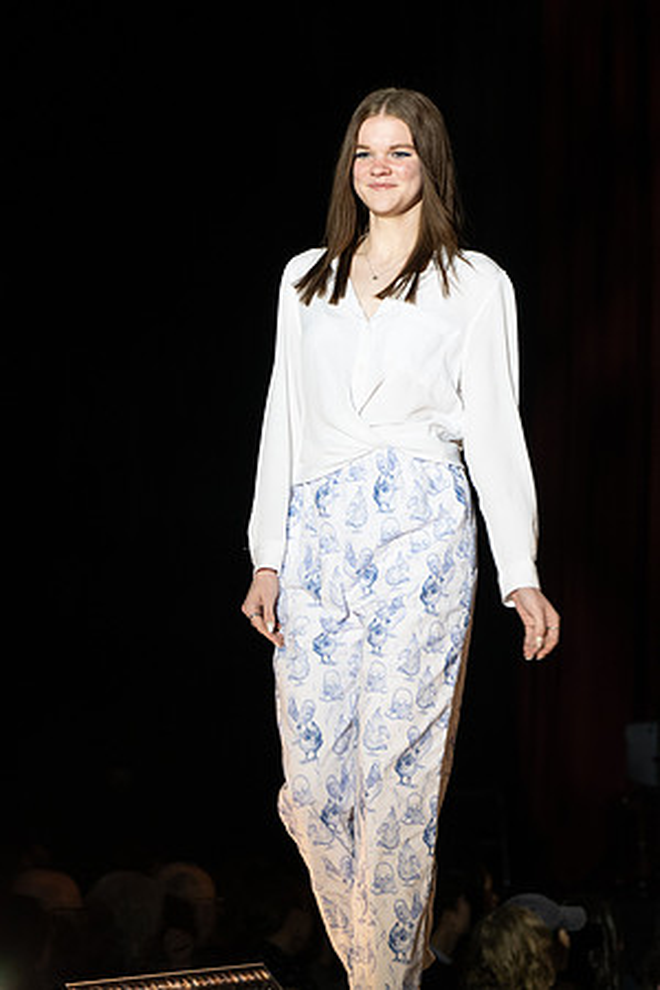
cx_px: 333
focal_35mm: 180
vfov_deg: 11.4
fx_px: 4950
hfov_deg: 7.6
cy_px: 495
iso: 1000
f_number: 5.6
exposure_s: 1/320
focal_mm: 120
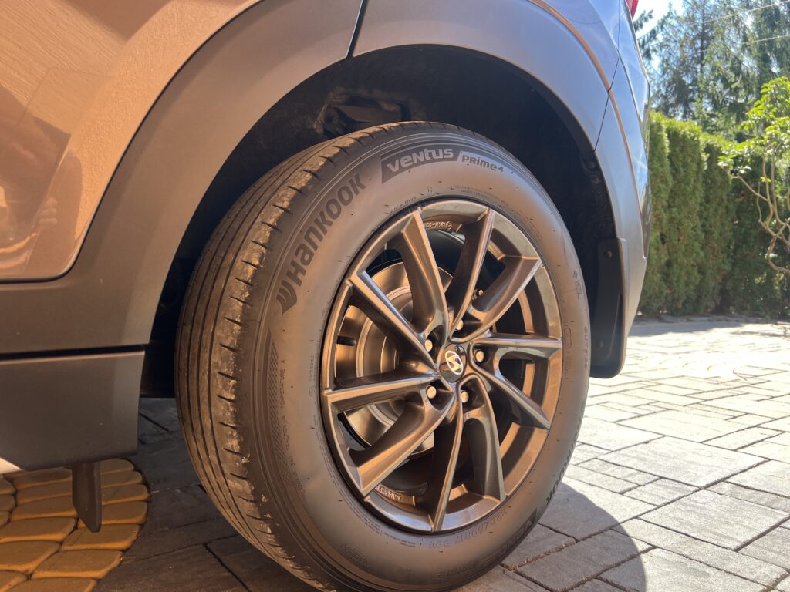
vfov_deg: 53.1
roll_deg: -1.8
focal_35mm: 26
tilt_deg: -2.7
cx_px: 395
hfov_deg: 67.3
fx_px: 593
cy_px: 296
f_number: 1.5
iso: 50
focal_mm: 5.7
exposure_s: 1/302
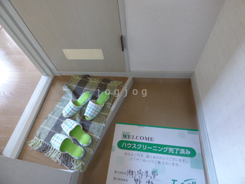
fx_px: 142
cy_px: 92
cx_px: 122
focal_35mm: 20
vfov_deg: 66.0
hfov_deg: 81.7
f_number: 2.8
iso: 200
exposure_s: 1/8
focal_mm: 3.58
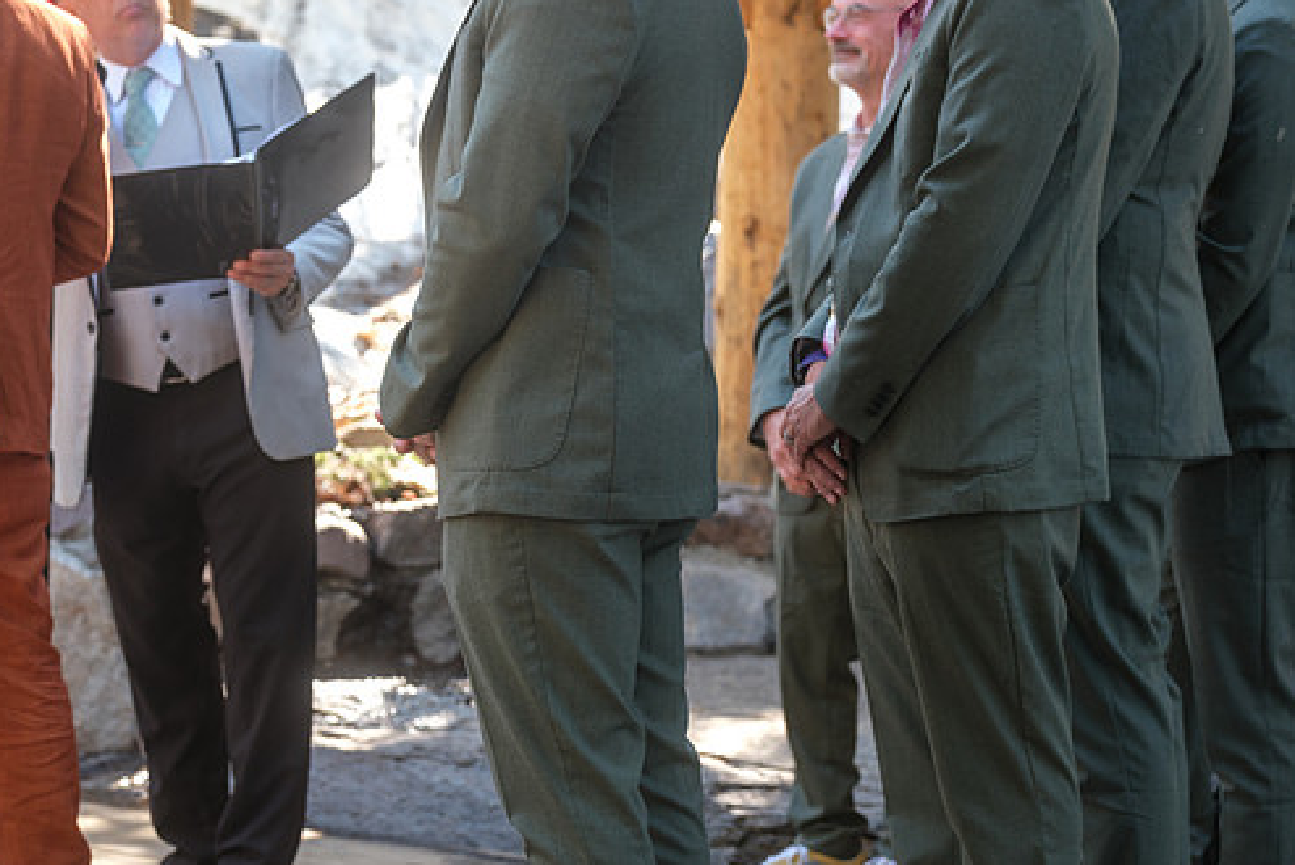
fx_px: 3167
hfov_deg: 23.1
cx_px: 600
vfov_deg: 15.6
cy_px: 397
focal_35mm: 88
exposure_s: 1/80
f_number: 4
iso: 400
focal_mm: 50
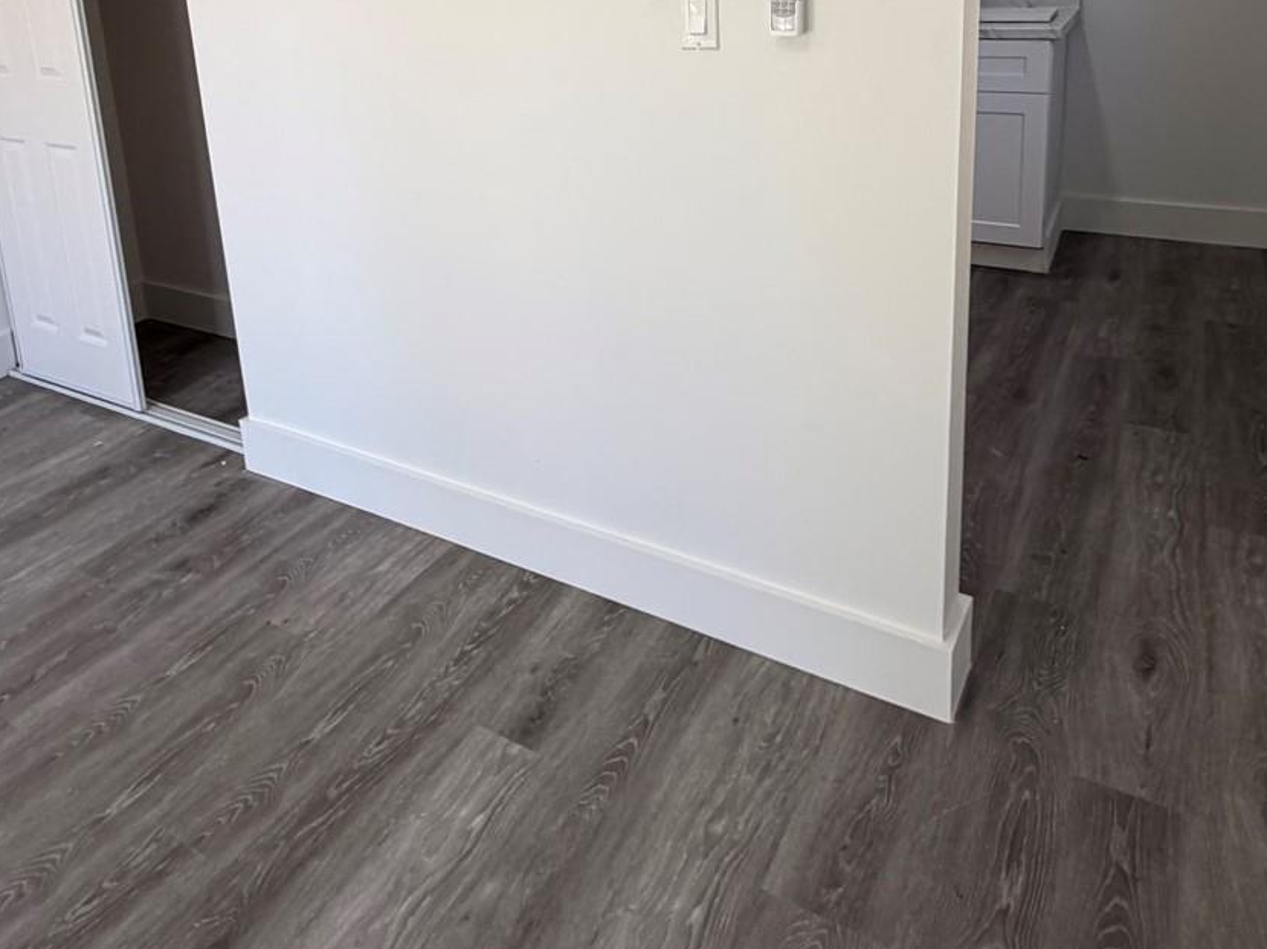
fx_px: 988
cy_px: 153
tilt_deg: -13.3
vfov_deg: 47.7
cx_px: 604
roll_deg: +3.8
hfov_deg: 65.3
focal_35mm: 27
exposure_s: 1/121
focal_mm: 2.22
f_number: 2.2
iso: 64
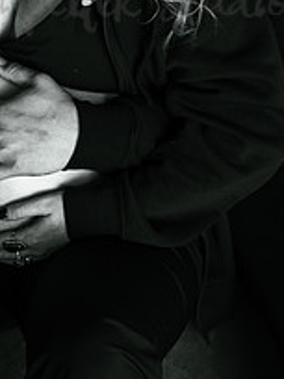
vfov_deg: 18.1
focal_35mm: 106
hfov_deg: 13.9
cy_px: -6
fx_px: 1160
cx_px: 51
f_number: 2.5
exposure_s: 1/160
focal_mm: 50
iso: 200
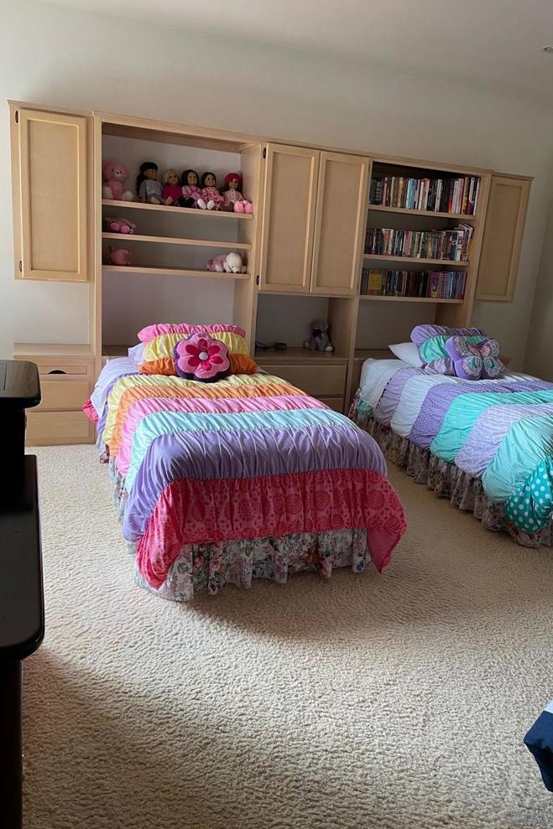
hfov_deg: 46.3
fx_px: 645
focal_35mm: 28
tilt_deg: -11.9
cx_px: 315
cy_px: 401
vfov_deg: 65.5
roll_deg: -3.8
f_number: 1.6
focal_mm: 4.2
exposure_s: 1/60
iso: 100
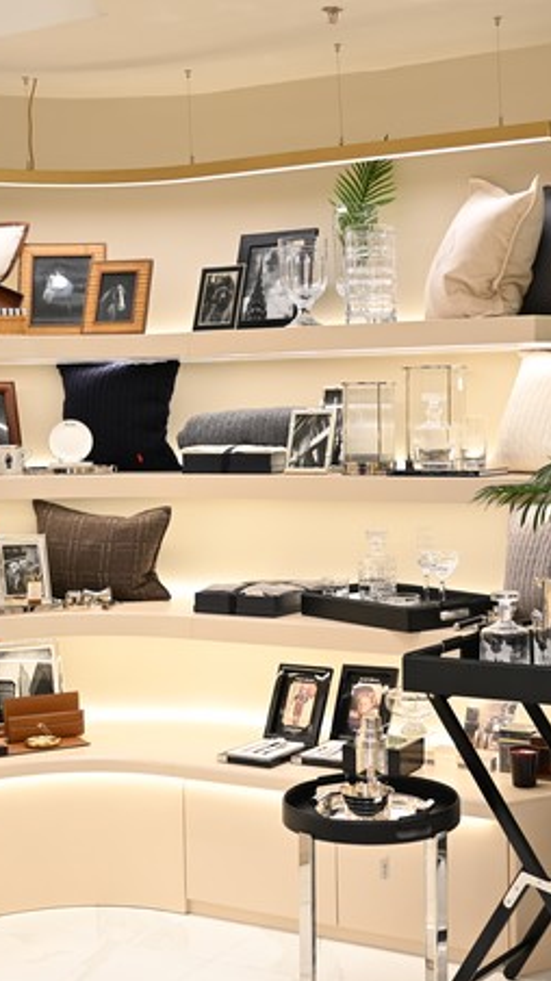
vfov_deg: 37.2
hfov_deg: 21.4
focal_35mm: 56
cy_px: 495
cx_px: 336
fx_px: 1456
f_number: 2.5
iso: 320
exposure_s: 1/250
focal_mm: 35
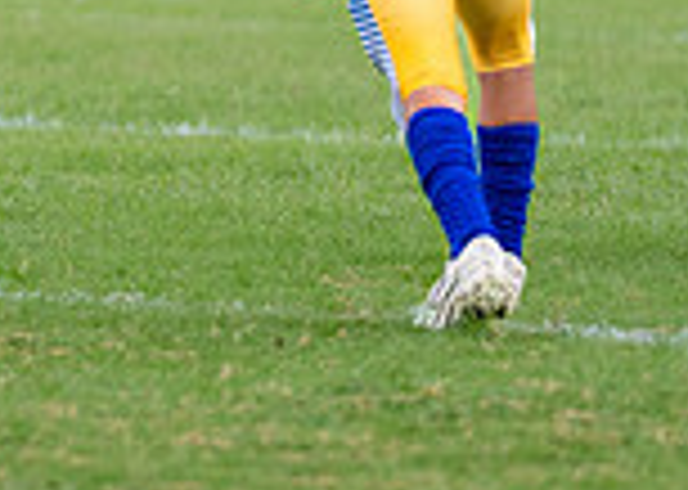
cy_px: -303
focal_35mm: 1030
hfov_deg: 2.0
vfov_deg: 1.4
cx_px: -309
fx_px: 20108
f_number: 2.8
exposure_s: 1/1600
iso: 500
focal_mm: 200
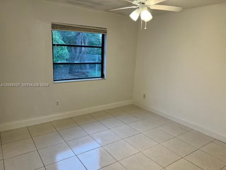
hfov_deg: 67.3
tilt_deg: -11.5
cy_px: 85
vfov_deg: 53.1
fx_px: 170
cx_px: 113
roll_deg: -2.5
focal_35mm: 26
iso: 80
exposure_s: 1/120
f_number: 1.5
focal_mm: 5.7
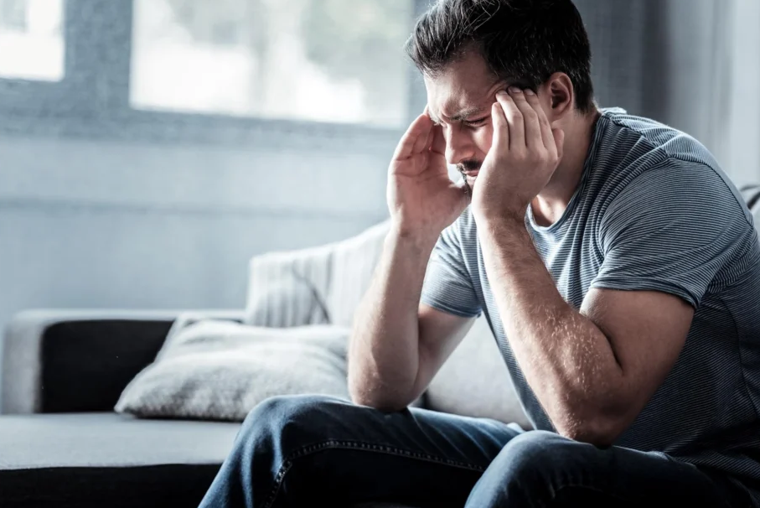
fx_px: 2028
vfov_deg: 14.3
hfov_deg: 21.2
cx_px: 416
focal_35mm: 96
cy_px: 266
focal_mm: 85
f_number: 2.5
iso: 320
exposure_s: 1/160
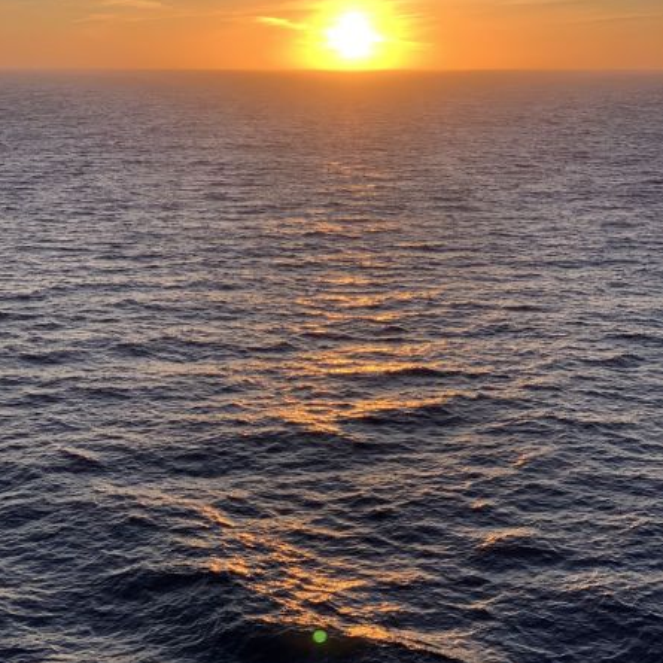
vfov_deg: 27.7
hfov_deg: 27.7
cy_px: 346
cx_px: 329
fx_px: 1343
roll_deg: -0.1
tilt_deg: -11.1
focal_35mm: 62
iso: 16
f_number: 2.4
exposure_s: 1/345
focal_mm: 6
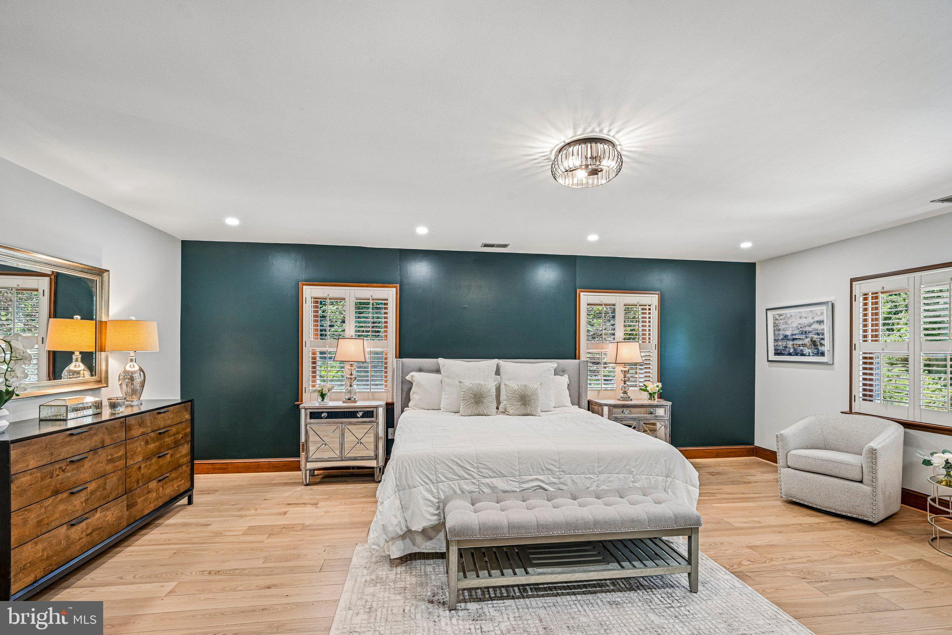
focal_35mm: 16
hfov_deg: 96.7
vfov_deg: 73.7
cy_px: 318
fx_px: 423
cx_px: 476
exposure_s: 1/40
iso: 800
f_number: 8
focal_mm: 16
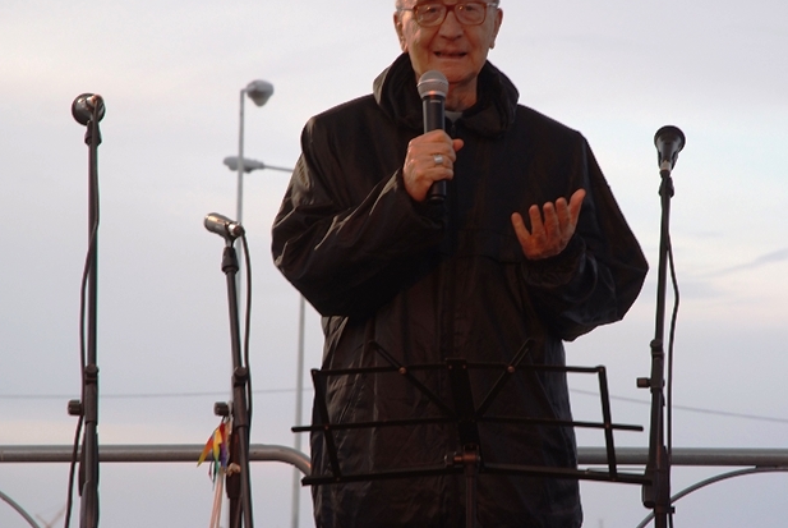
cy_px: 198
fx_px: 2783
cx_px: 471
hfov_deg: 16.1
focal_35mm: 127
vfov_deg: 10.8
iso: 400
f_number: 6.3
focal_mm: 65
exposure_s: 1/50
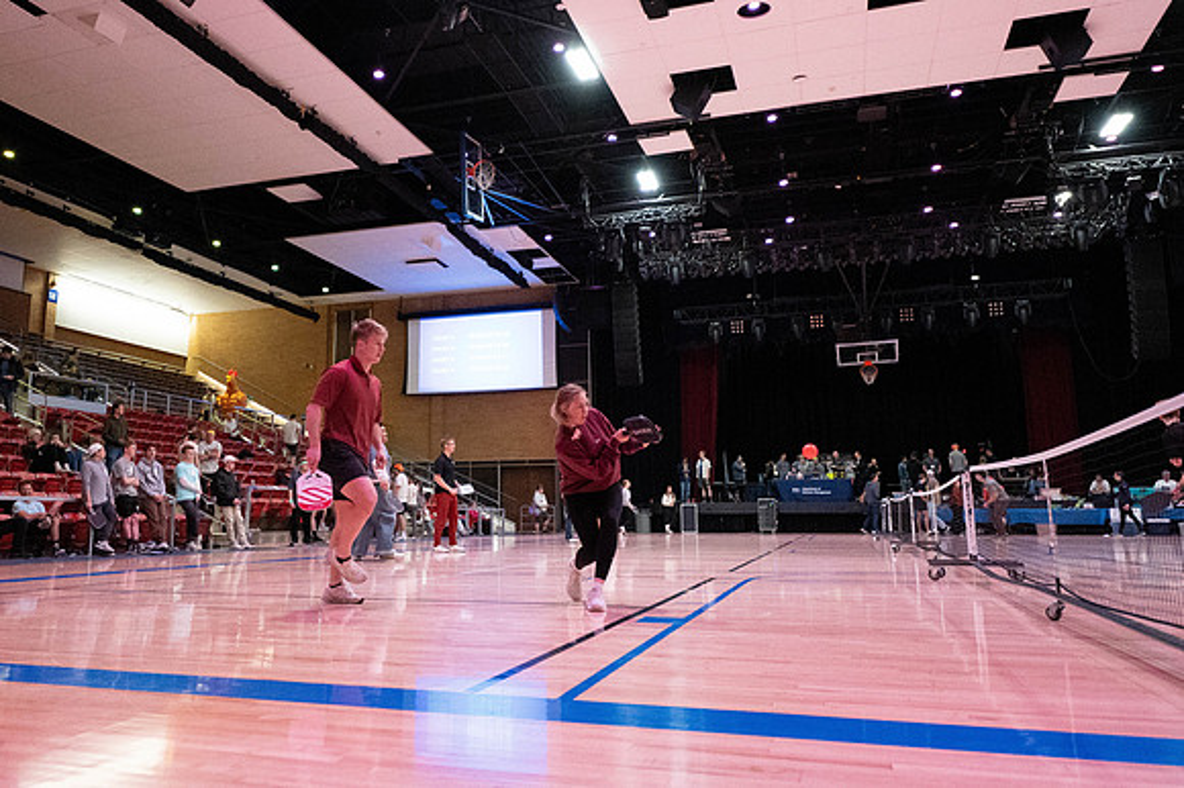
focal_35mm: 29
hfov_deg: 63.1
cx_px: 478
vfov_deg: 44.7
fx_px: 954
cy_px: 332
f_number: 2.8
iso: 12800
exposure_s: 1/1000
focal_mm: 24
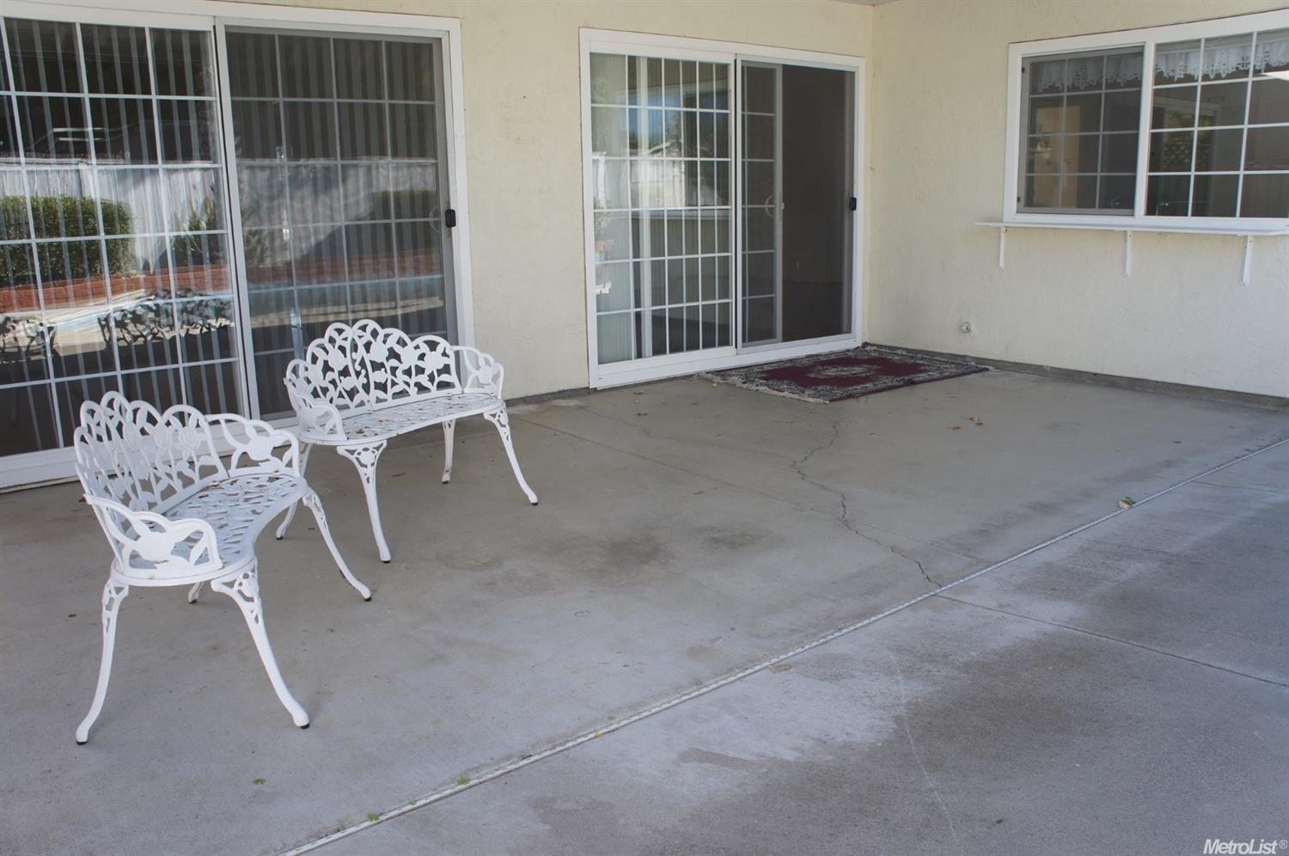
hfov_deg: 64.6
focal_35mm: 28
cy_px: 428
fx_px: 1019
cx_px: 644
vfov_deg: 45.6
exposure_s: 1/125
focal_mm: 19
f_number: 7.1
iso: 200
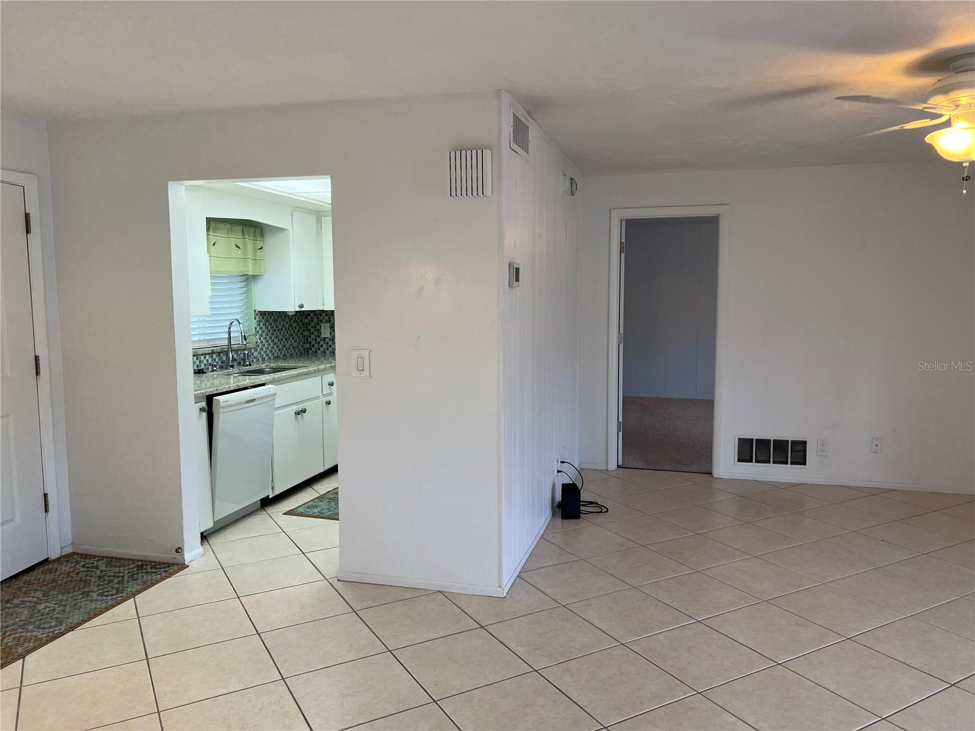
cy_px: 366
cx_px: 488
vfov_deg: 53.1
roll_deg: +0.5
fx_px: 732
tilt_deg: -6.4
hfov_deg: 67.3
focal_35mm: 26
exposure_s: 1/120
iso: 50
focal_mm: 5.7
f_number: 1.5
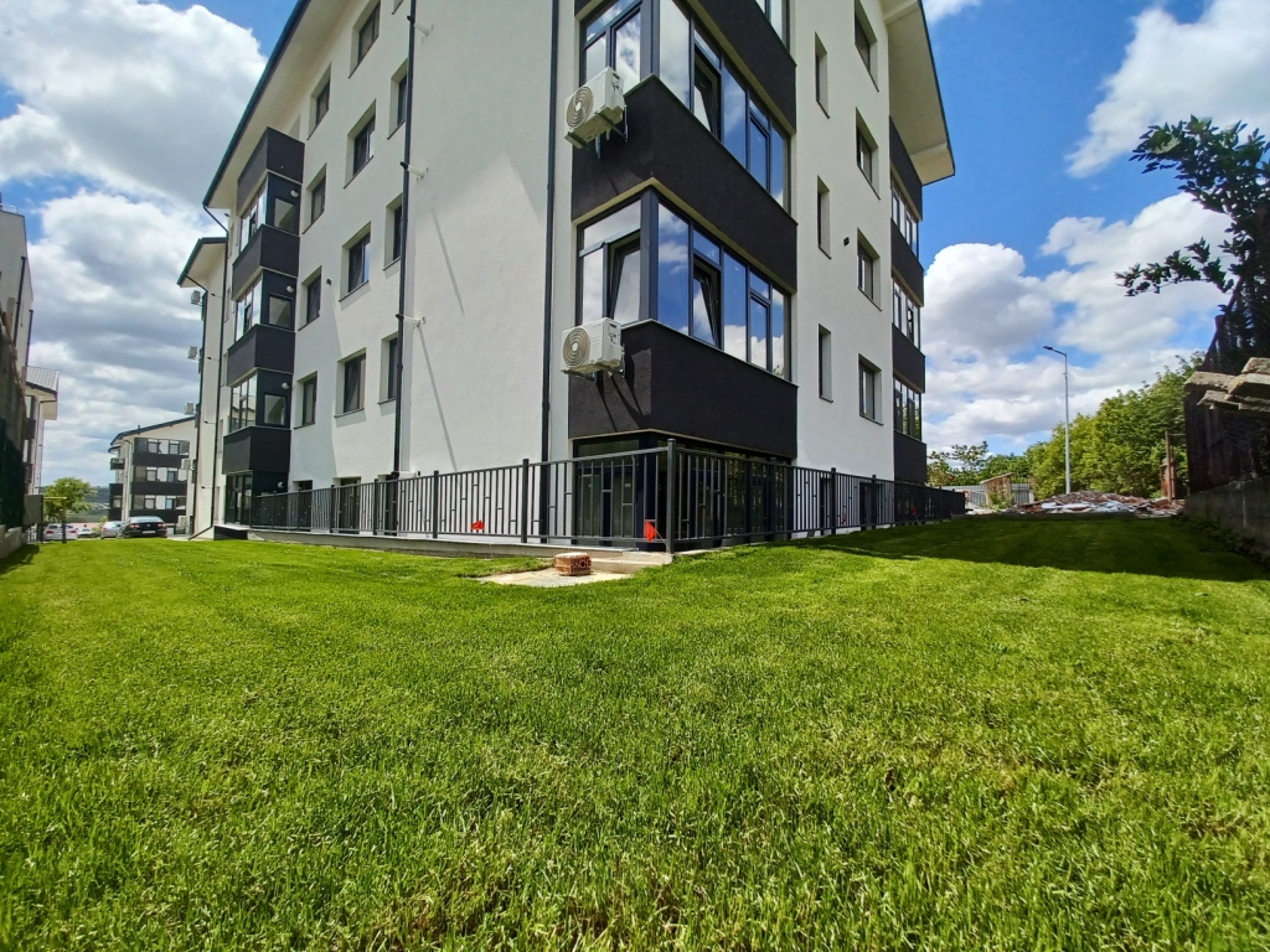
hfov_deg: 106.2
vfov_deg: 89.9
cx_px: 635
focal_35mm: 13
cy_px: 476
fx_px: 477
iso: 40
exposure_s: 1/1760
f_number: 2.2
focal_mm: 1.42
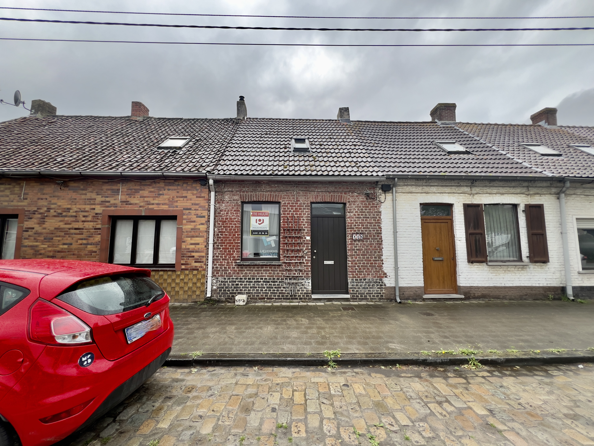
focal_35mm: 13
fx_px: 223
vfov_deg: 89.9
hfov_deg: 106.2
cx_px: 297
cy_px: 223
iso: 32
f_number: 1.8
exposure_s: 1/270
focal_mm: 1.57
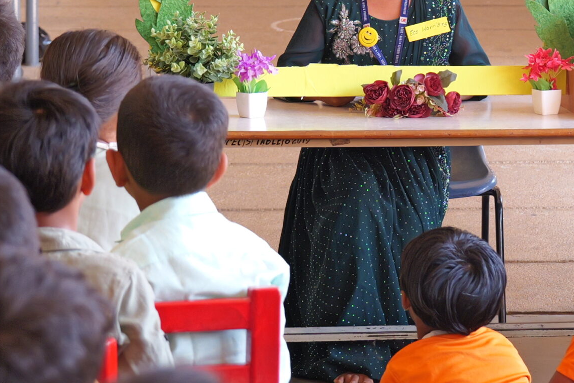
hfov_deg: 11.7
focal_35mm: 175
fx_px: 2790
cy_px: 81
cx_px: 478
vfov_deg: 7.8
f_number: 4
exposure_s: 1/100
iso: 1000
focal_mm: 48
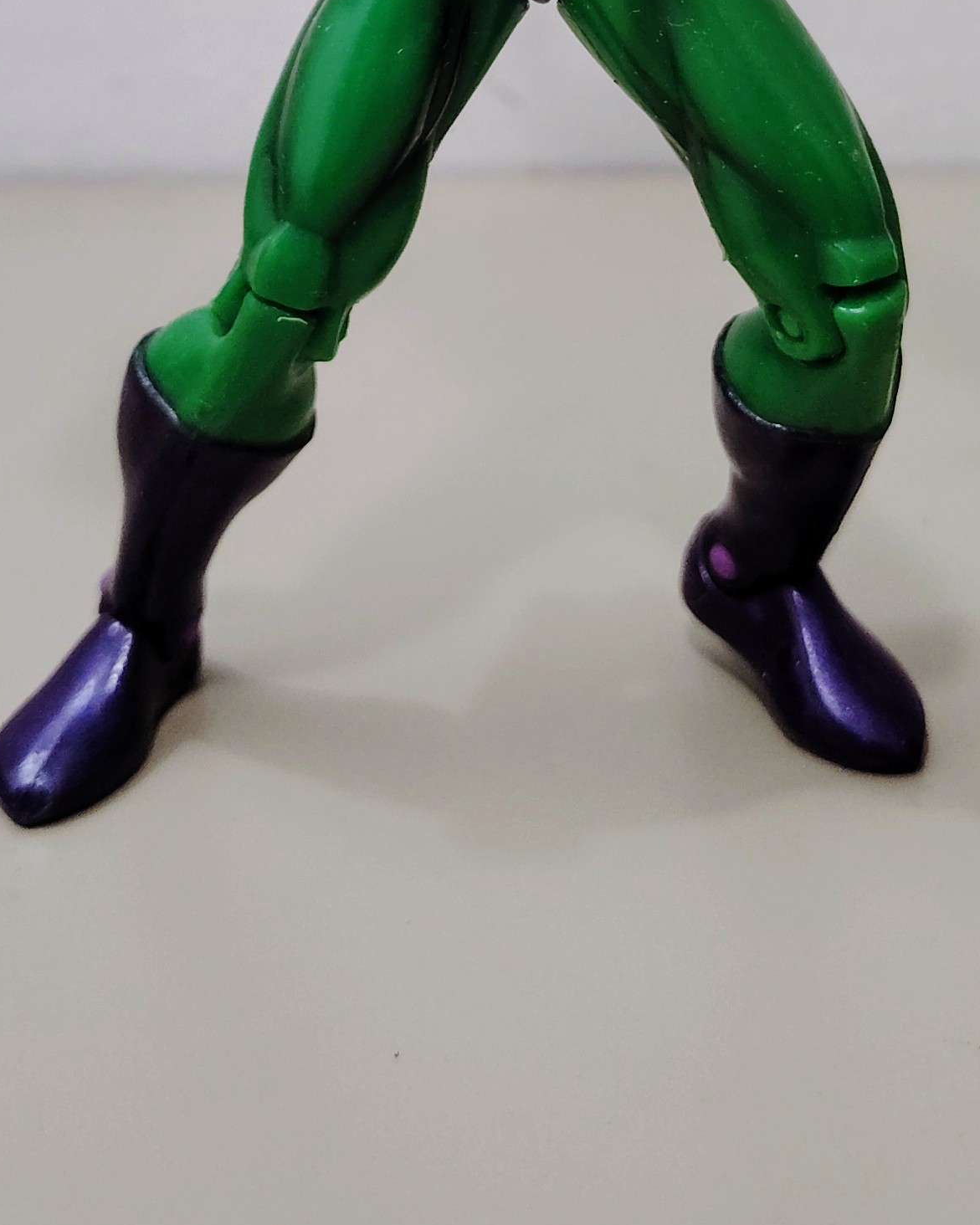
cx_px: 495
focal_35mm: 64
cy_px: -74
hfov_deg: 23.8
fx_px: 2321
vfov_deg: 27.4
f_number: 1.75
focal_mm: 5.25
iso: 1250
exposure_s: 1/50
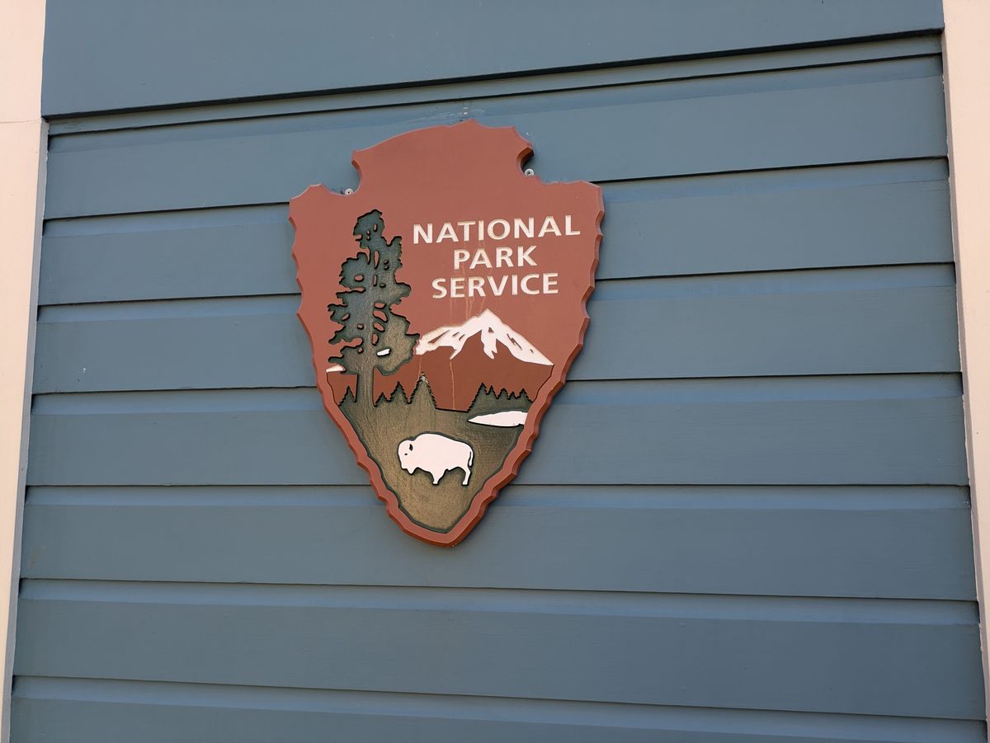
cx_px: 495
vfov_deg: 54.9
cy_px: 372
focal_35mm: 25
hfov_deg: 69.4
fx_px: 715
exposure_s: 1/198
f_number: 1.89
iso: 42
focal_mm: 5.43
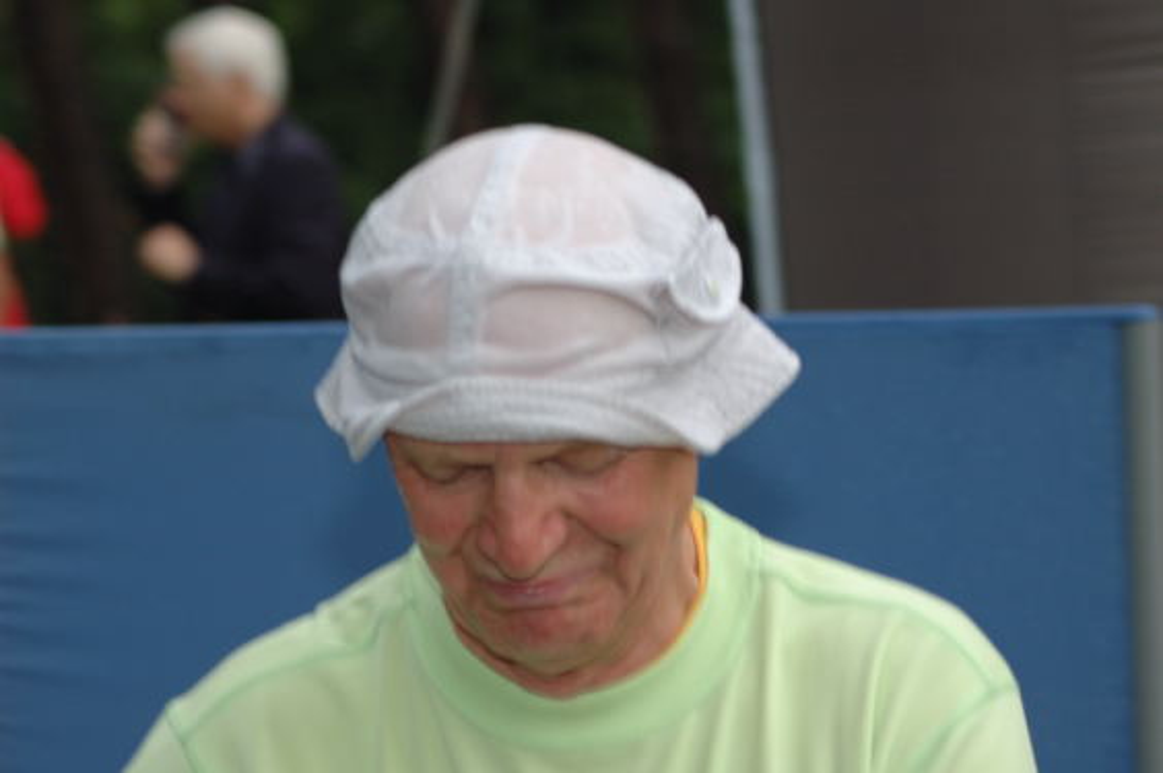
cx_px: 582
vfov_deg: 10.1
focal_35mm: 135
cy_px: 386
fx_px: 4357
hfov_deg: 15.2
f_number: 5.6
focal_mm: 90
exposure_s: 1/125
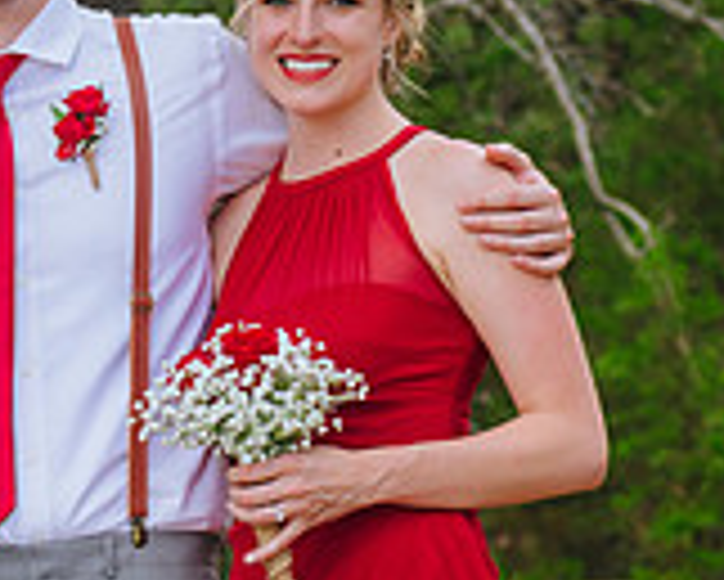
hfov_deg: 7.7
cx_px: -153
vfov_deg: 6.2
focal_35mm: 248
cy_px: 341
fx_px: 5317
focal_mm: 70
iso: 200
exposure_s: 1/400
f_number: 4
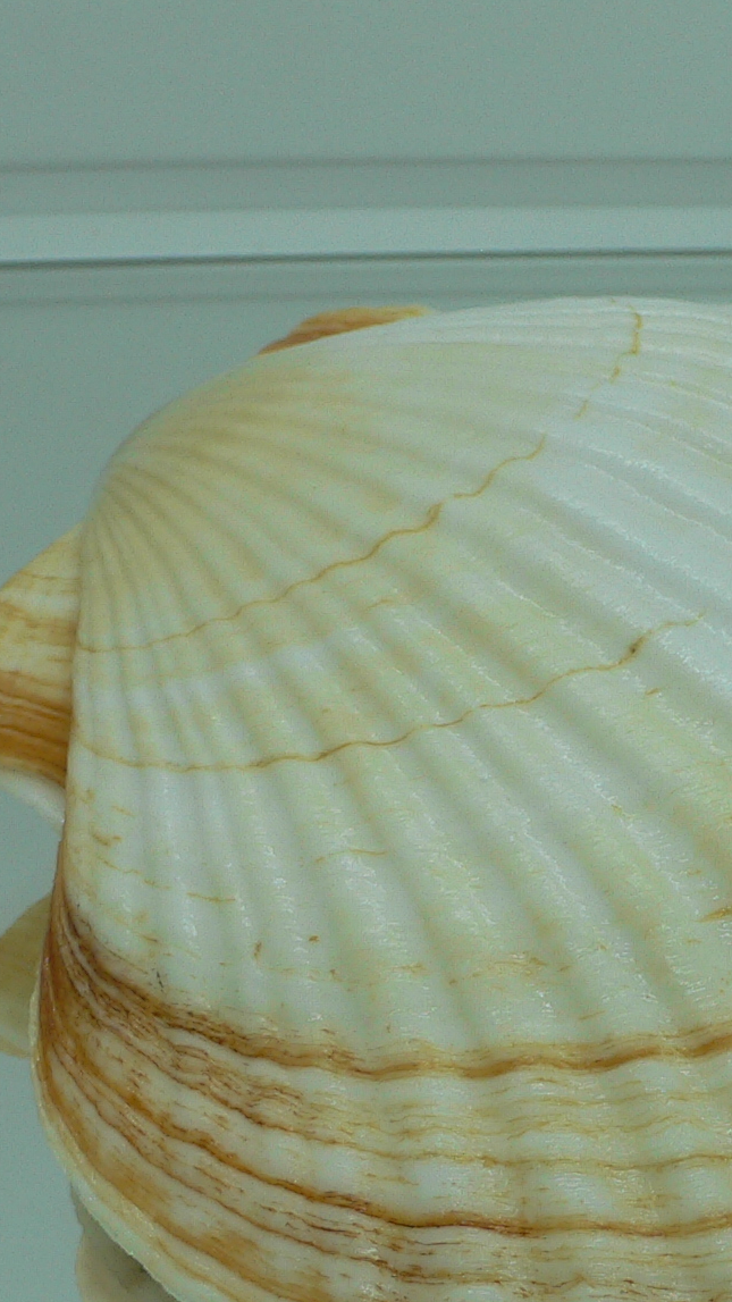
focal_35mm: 67
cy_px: 792
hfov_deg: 17.6
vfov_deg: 31.3
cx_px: 721
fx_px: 2312
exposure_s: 1/80
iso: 80
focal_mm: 4.6
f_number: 2.8
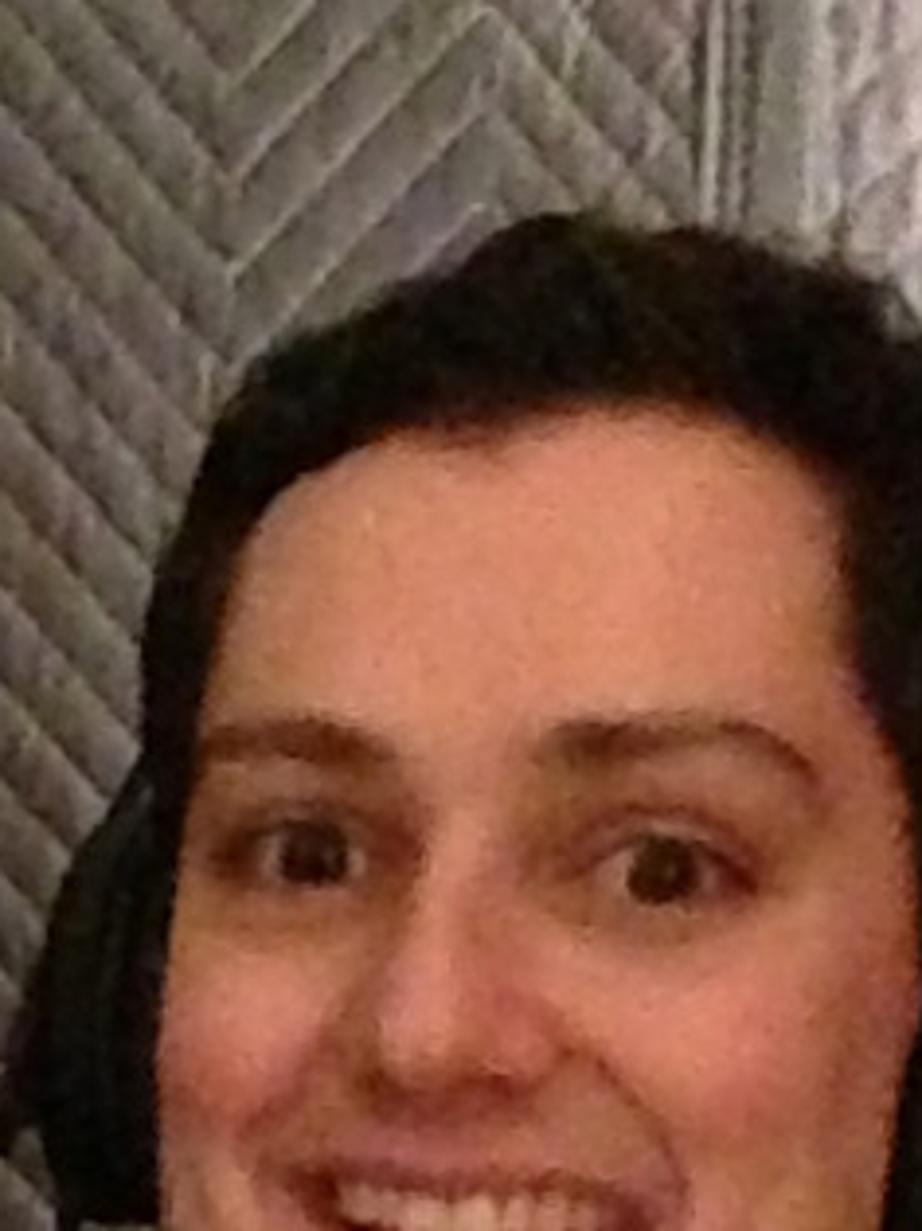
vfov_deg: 10.6
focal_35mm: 179
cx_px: -86
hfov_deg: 8.2
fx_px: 6361
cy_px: 2003
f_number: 2.4
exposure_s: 1/15
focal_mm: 4.13
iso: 2500
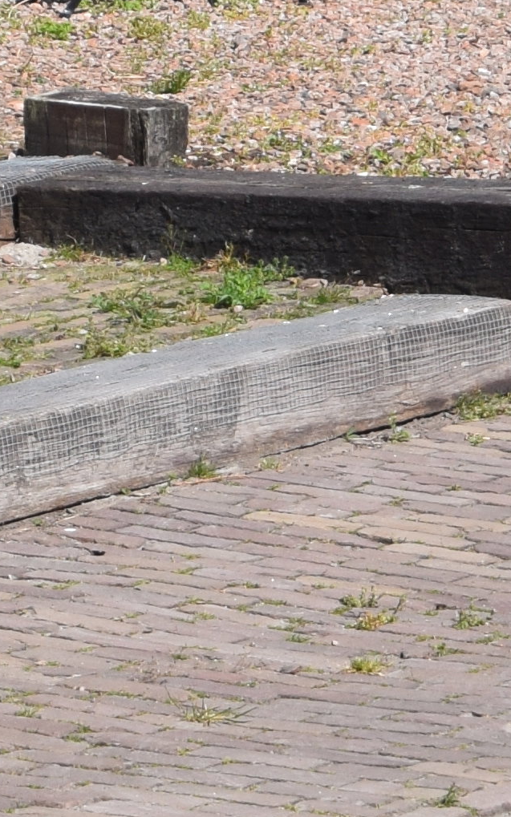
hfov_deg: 4.2
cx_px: -81
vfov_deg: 6.5
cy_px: -688
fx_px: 7018
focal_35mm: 315
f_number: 10
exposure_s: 1/400
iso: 200
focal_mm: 35
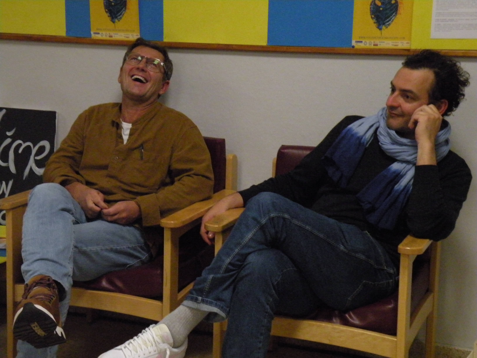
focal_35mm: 67
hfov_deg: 29.0
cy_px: 179
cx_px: 238
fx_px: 923
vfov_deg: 21.9
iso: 800
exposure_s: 1/60
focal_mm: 11.9
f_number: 3.5
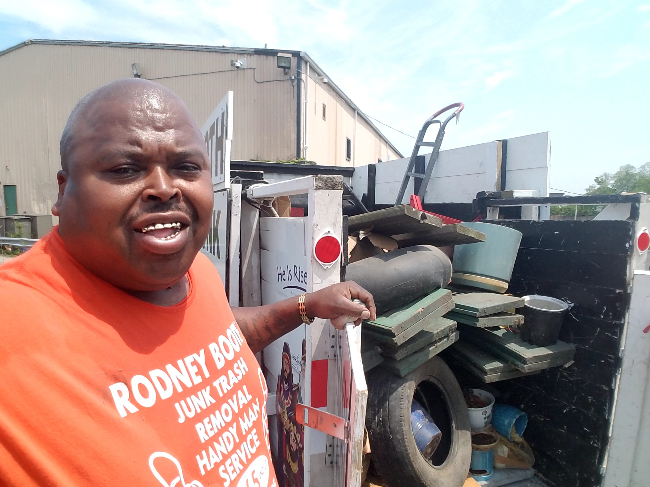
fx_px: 394
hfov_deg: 79.0
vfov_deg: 63.4
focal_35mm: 21
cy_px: 244
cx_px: 325
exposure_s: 1/1464
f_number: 1.7
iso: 50
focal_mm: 2.1
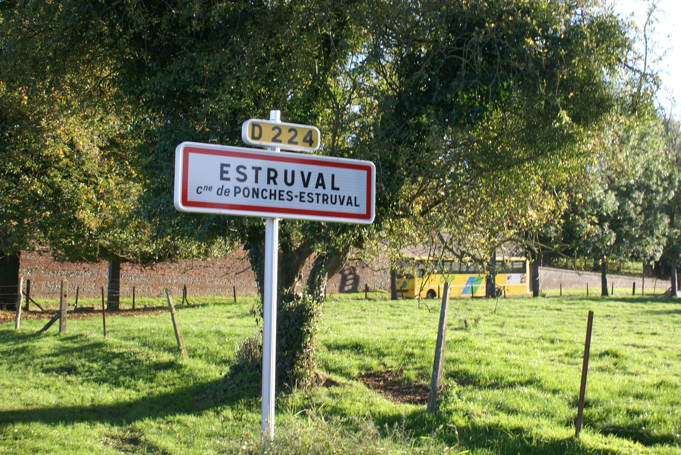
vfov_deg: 29.9
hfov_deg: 43.6
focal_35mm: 45
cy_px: 228
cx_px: 340
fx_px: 852
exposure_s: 1/80
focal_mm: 30
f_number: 6.3
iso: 100
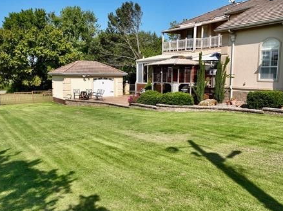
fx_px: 286
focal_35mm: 35
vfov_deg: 40.6
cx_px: 135
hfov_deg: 52.7
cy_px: 114
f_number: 2.8
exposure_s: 1/1250
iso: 100
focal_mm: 12.29
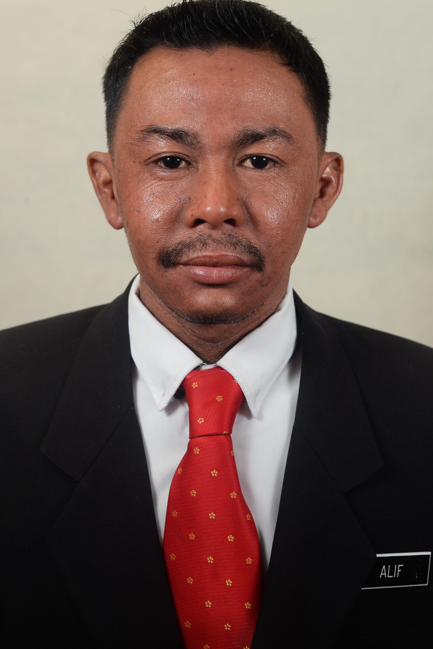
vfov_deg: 31.8
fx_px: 1136
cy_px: 263
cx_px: 216
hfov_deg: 21.6
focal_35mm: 63
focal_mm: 50
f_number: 5.6
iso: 250
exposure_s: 1/60
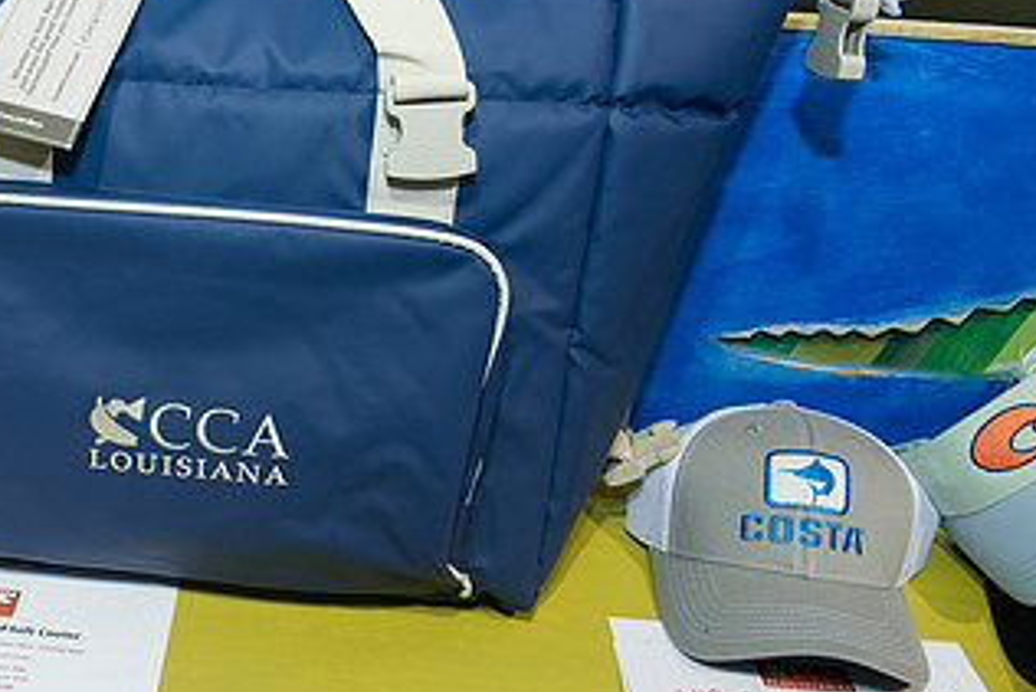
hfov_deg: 42.1
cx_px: 177
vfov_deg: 30.5
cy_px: 374
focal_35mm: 44
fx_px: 1267
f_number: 5
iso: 1250
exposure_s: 1/60
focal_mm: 24
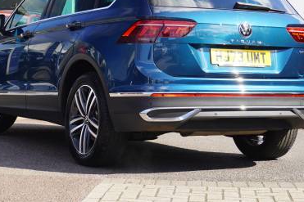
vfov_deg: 14.2
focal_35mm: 96
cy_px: 32
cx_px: 134
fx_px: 809
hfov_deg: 21.3
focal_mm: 37
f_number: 6.3
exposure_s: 1/80
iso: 100
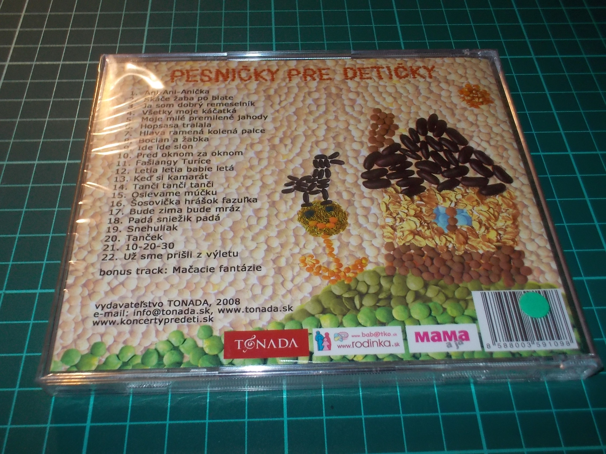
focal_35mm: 37
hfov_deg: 50.1
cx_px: 303
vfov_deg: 38.7
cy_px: 227
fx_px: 648
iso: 200
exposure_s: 1/30
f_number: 3.7
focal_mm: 5.2
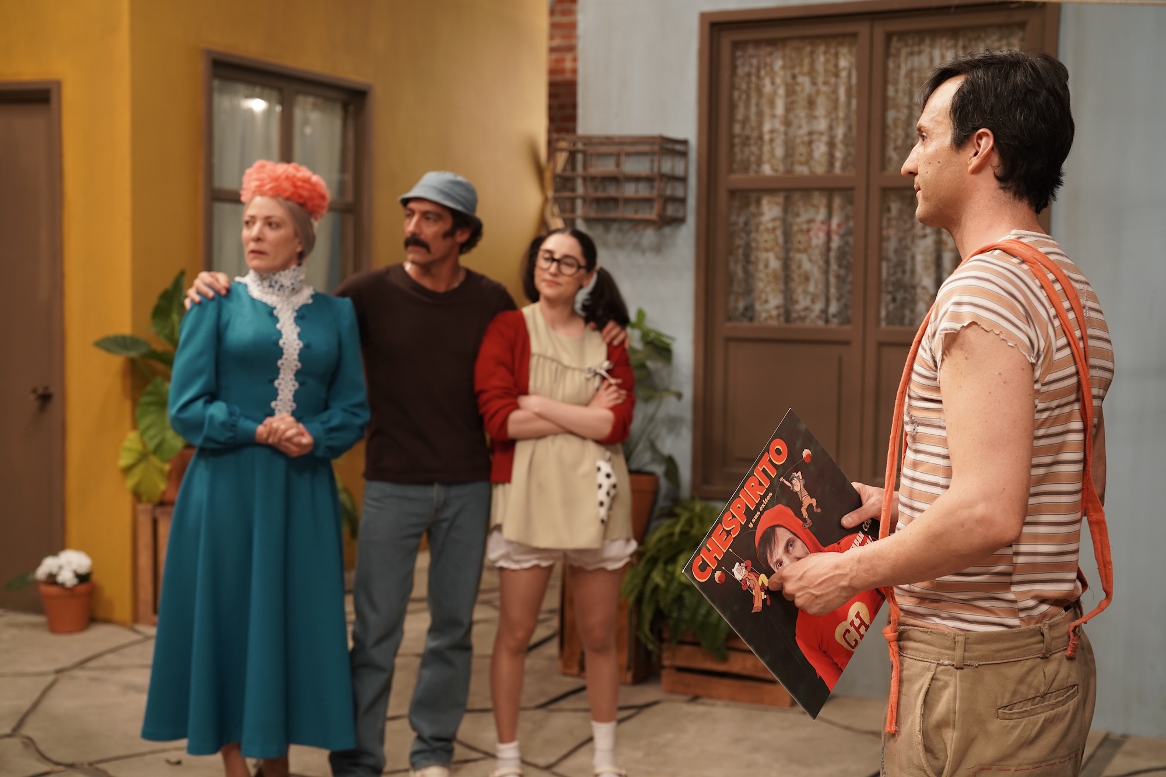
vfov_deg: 27.0
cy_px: 388
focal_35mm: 50
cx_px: 583
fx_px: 1619
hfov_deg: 39.6
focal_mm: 50
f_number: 4
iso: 1000
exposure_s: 1/60
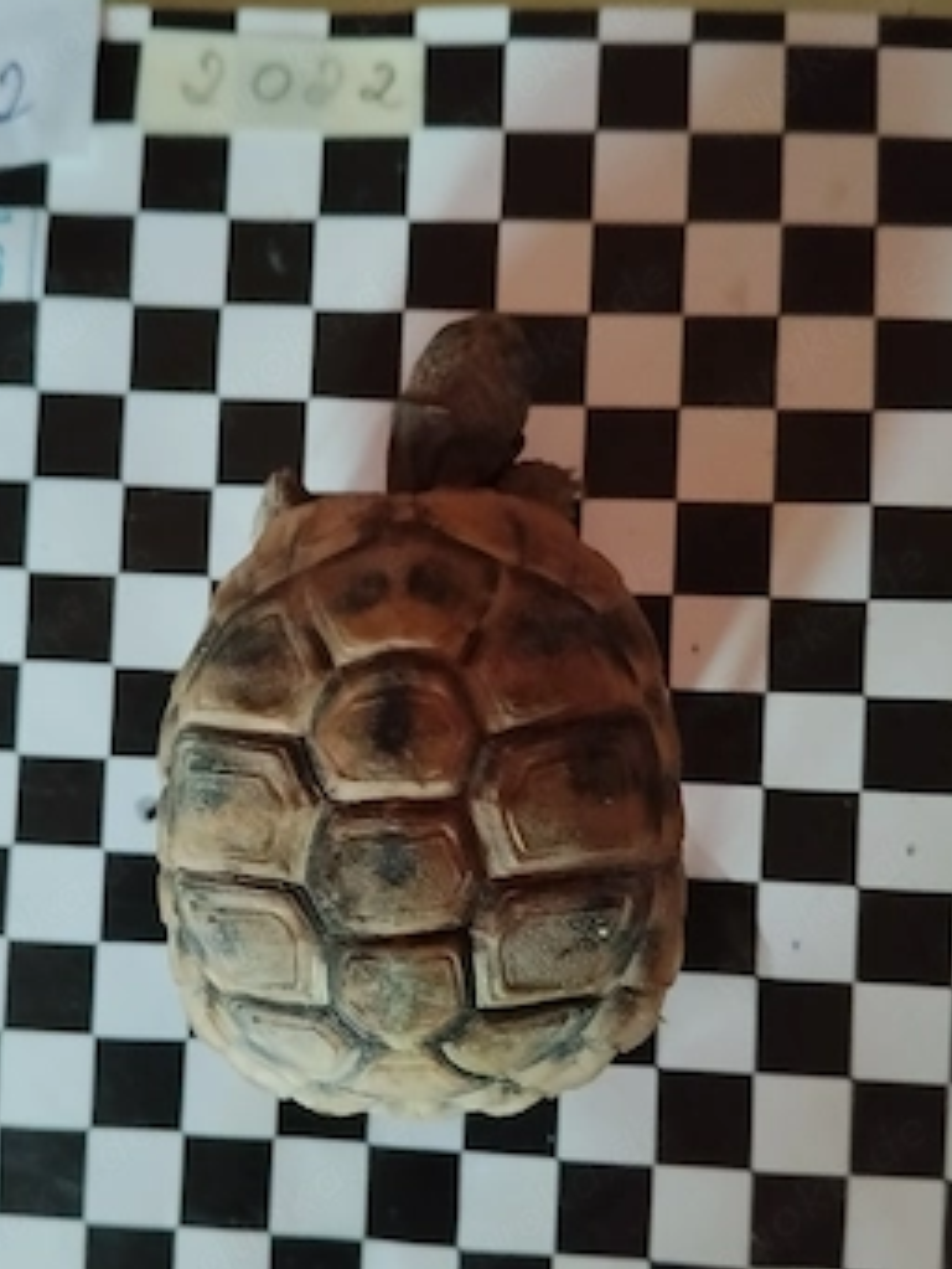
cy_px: 685
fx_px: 1246
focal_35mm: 34
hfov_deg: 41.8
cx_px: 439
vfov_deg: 53.9
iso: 640
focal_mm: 4.22
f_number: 1.8
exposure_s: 1/20
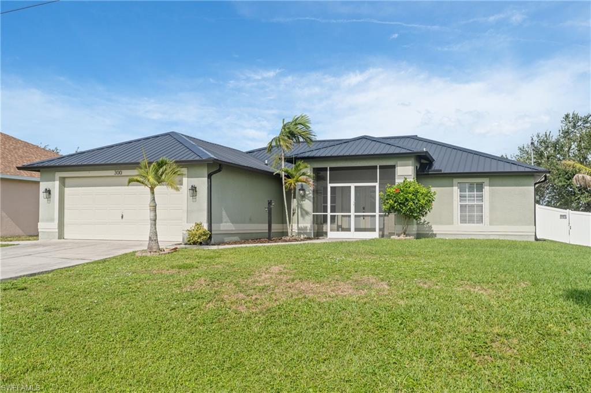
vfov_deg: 37.8
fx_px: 574
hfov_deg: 54.4
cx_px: 296
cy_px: 196
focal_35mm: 35
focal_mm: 35
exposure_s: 1/80
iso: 100
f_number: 8
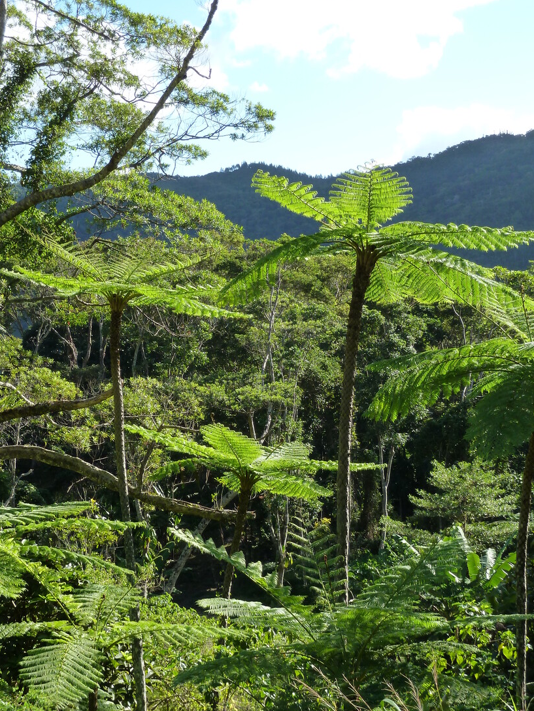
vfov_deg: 29.8
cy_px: 351
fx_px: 1337
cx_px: 281
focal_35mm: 65
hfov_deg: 22.6
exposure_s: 1/250
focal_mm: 9.7
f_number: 3.9
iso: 125
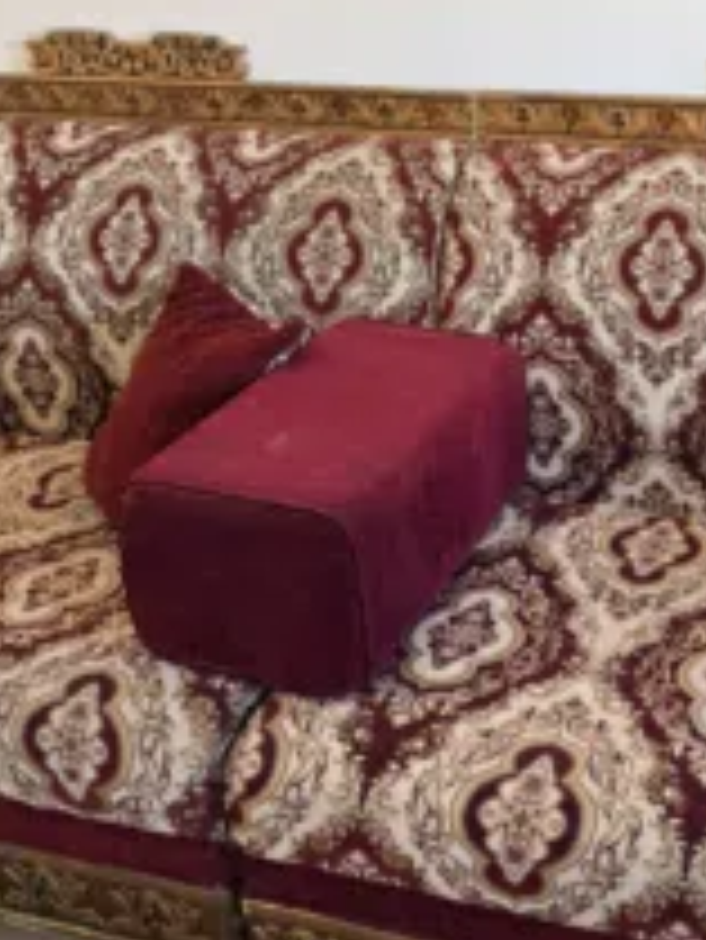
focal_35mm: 46
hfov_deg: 30.3
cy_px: 229
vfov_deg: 40.0
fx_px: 1250
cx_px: 625
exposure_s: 1/120
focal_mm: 6.76
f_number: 1.78
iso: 200
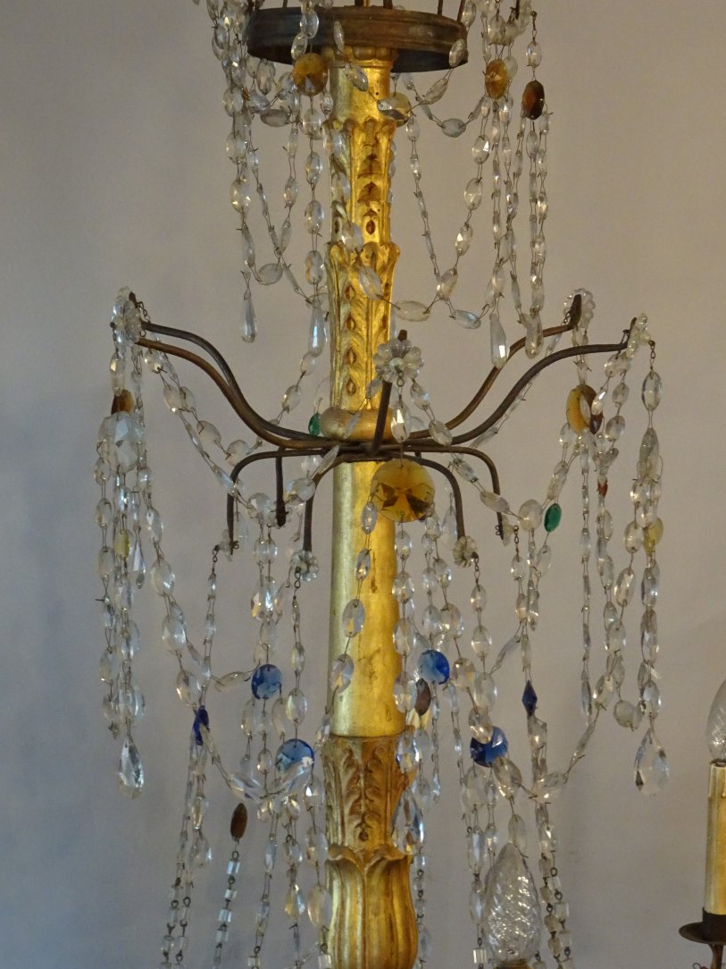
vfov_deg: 23.5
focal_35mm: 83
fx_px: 2321
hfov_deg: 17.8
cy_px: 436
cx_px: 387
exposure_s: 1/20
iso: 800
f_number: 5
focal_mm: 12.87
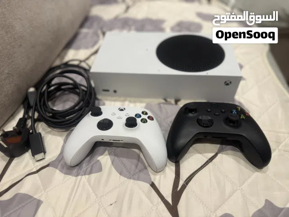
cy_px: 108
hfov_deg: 71.6
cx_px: 144
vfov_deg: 56.8
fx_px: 200
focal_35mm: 24
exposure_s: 1/60
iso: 400
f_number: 1.78
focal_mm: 6.76
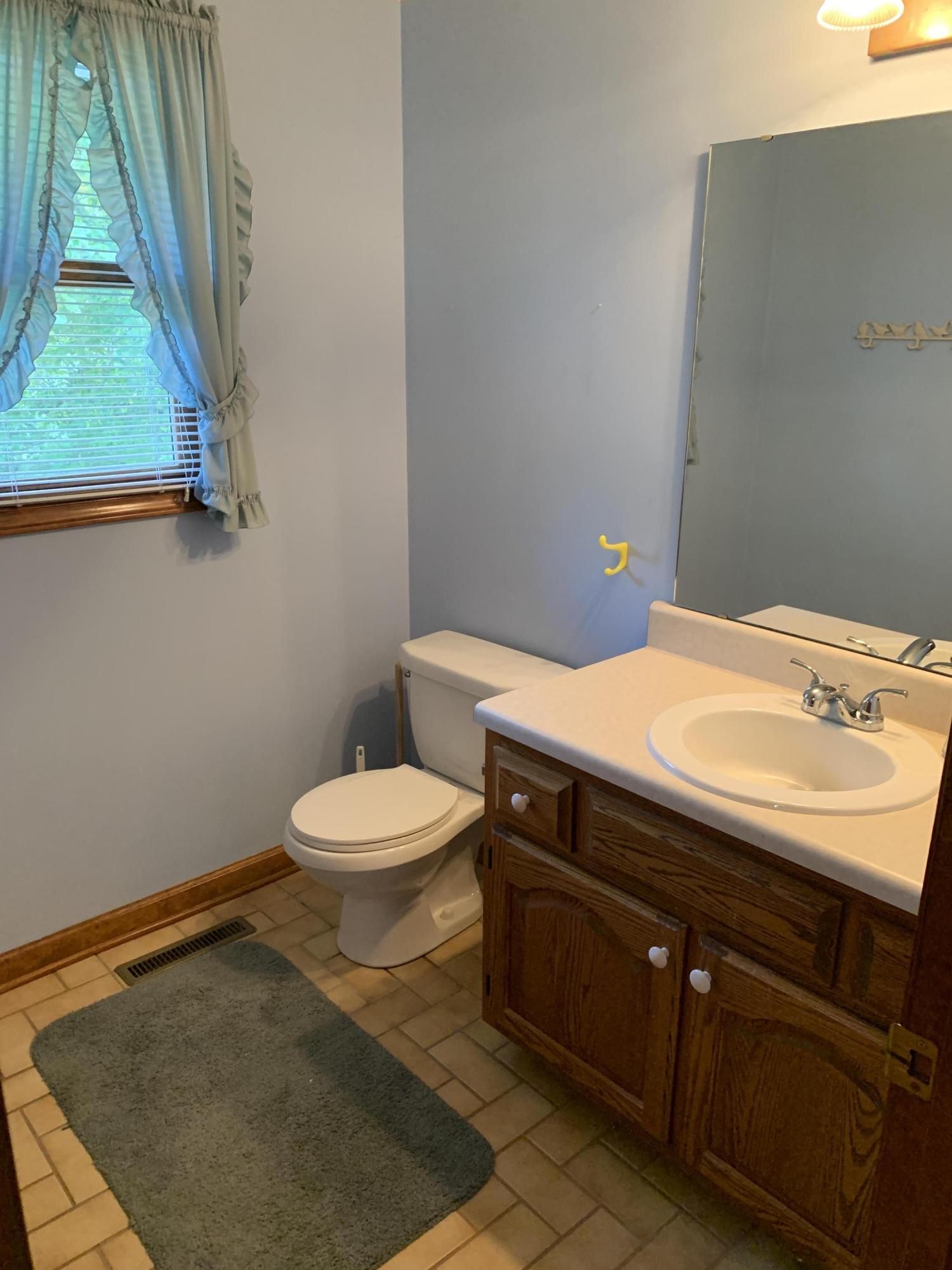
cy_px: 635
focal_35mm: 26
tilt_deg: -16.4
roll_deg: +0.2
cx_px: 476
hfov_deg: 53.1
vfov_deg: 67.3
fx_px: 953
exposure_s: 1/60
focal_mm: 4.25
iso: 320
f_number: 1.8
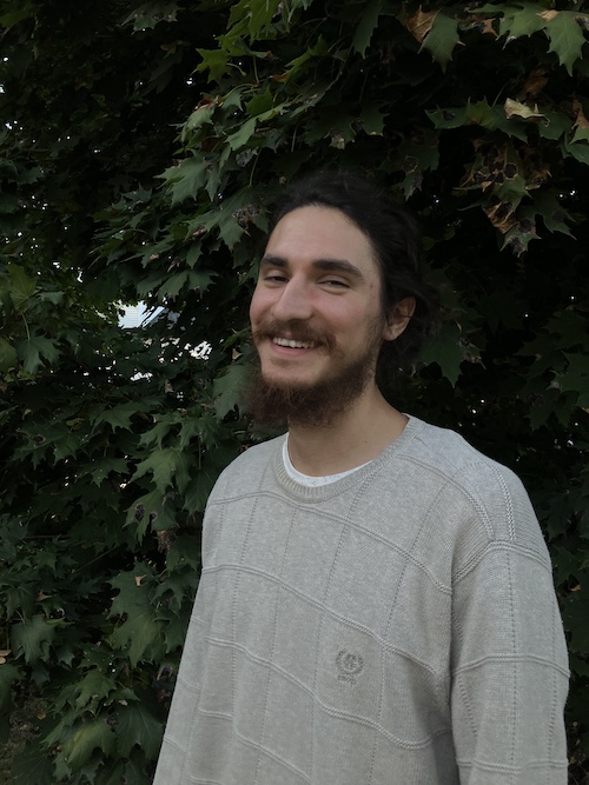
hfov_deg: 49.7
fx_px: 635
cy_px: 392
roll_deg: -0.2
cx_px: 294
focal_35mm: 28
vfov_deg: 63.5
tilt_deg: +5.3
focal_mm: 3.99
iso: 32
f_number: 1.8
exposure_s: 1/412
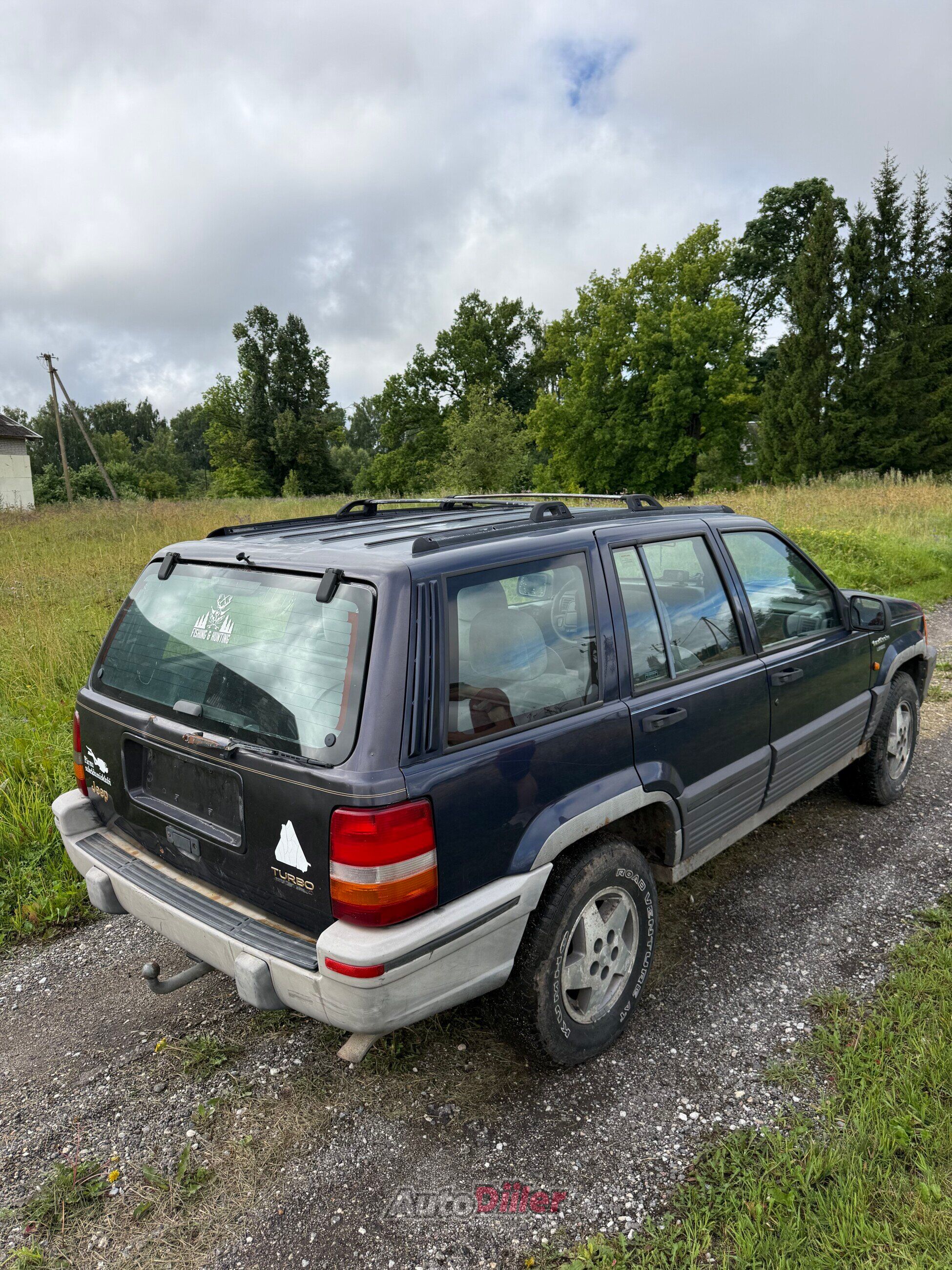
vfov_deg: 71.6
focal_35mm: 24
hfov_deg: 56.8
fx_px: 880
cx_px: 476
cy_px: 635
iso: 80
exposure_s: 1/3953
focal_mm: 6.76
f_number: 1.78
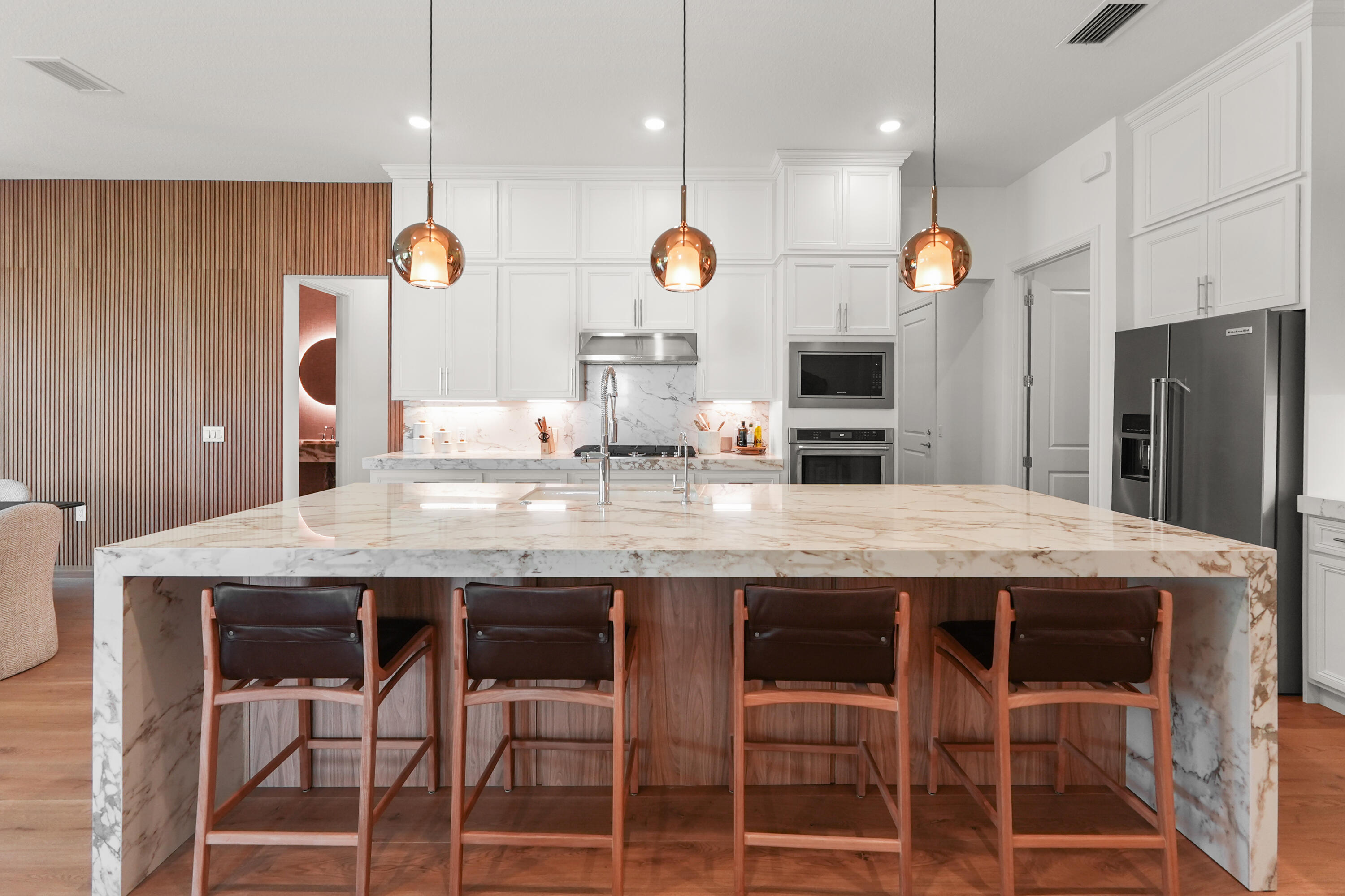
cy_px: 448
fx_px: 560
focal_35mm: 15
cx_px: 672
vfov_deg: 77.3
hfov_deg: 100.4
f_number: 4
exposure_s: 1/30
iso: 320
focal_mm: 10
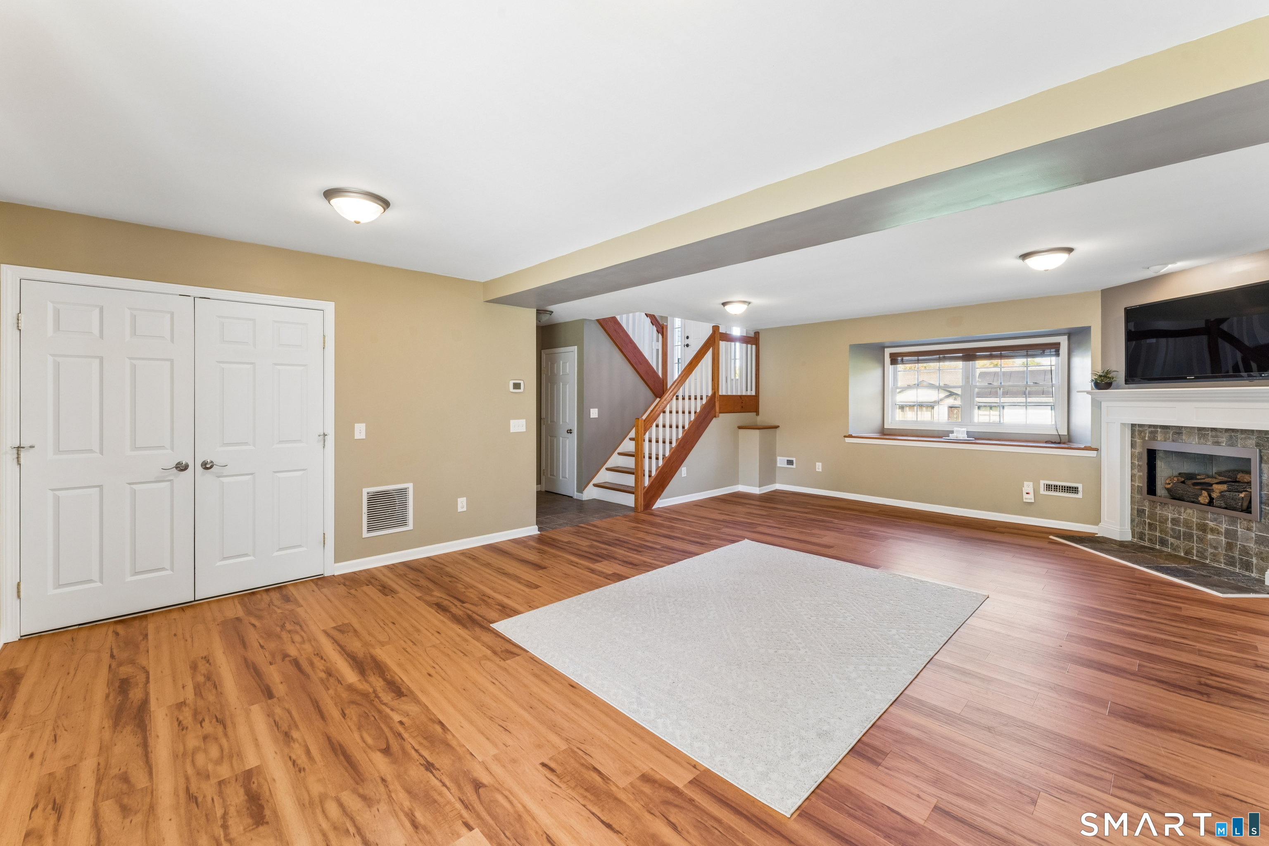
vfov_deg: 81.2
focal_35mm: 14
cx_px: 634
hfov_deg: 104.3
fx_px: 493
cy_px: 423
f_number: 13
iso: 400
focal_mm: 14
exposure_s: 1/5
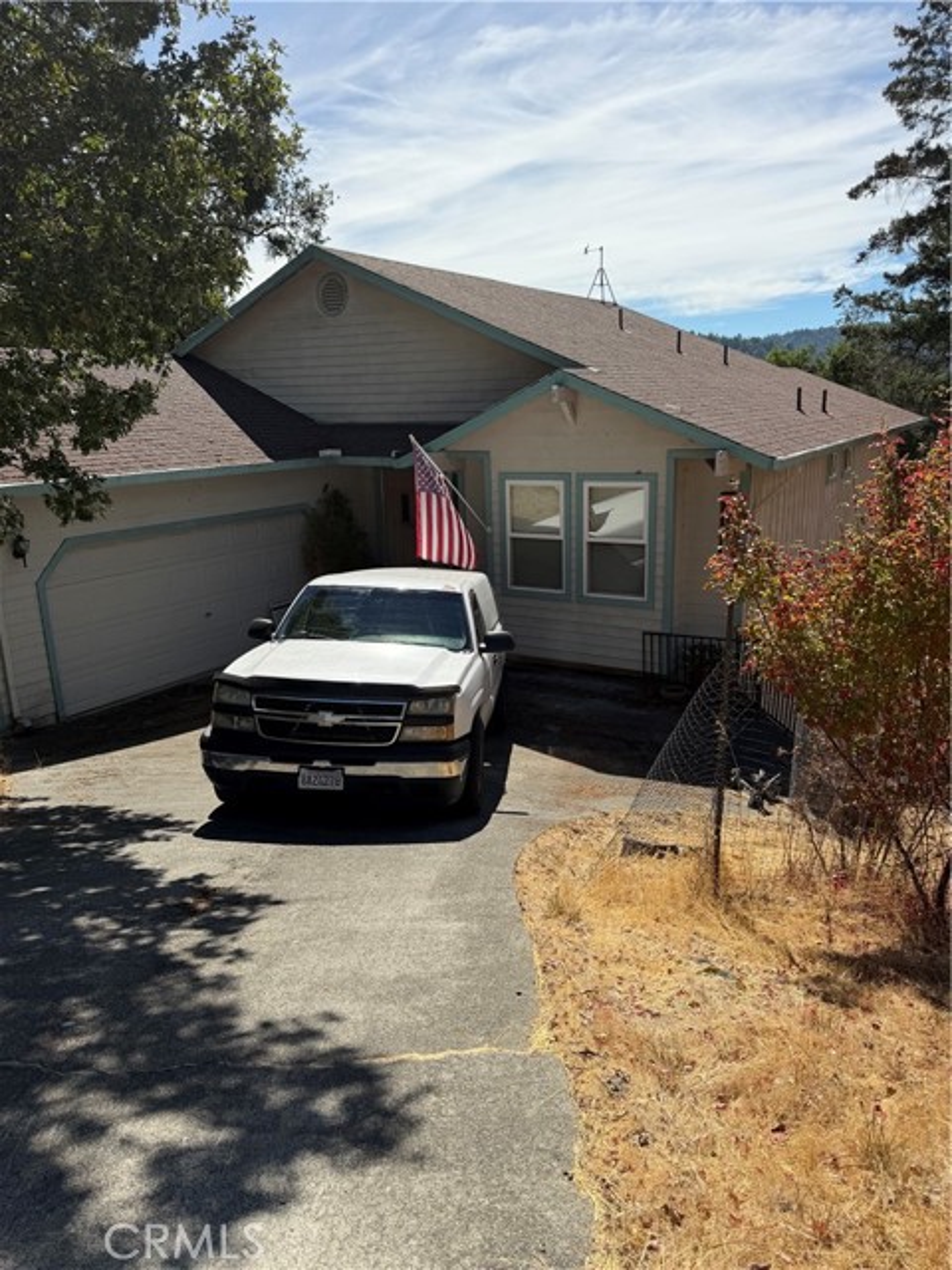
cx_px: 476
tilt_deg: -17.6
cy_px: 635
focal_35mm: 24
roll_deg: +2.5
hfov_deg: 56.8
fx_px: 880
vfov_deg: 71.6
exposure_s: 1/6173
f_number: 1.78
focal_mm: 6.76
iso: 80
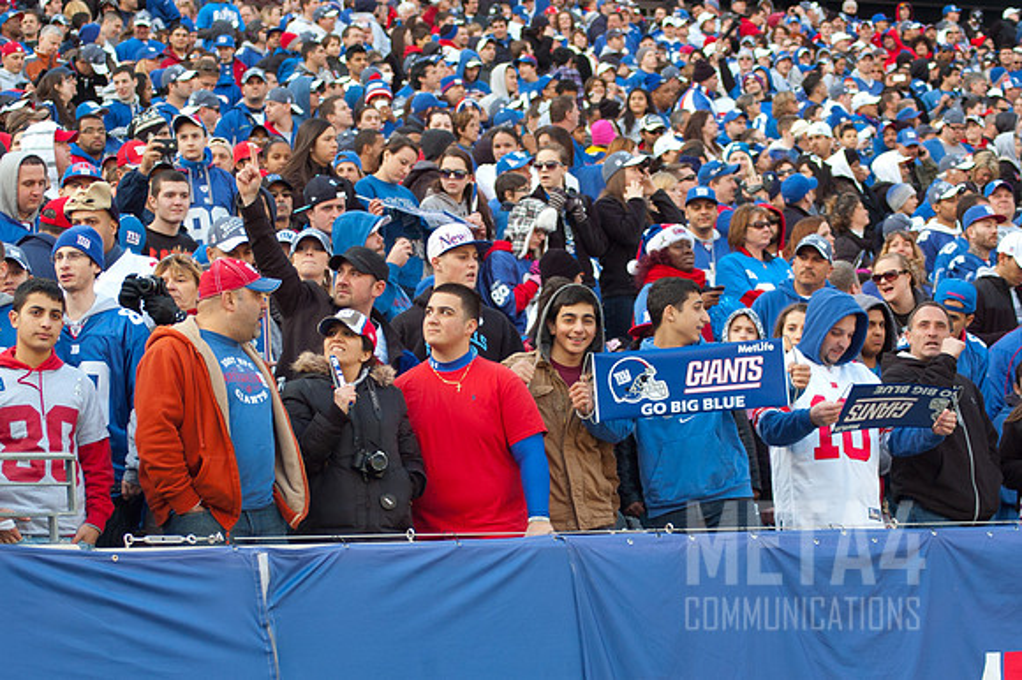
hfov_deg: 17.2
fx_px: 3377
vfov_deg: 11.5
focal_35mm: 119
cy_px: 385
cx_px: 443
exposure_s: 1/160
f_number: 6.3
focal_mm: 70
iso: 320
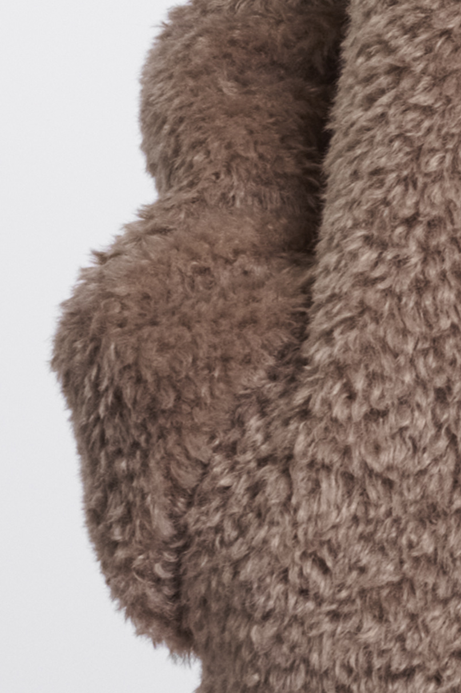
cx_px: 941
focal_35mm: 369
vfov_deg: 5.5
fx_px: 7097
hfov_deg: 3.7
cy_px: -480
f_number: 8
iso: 125
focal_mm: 74
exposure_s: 1/160
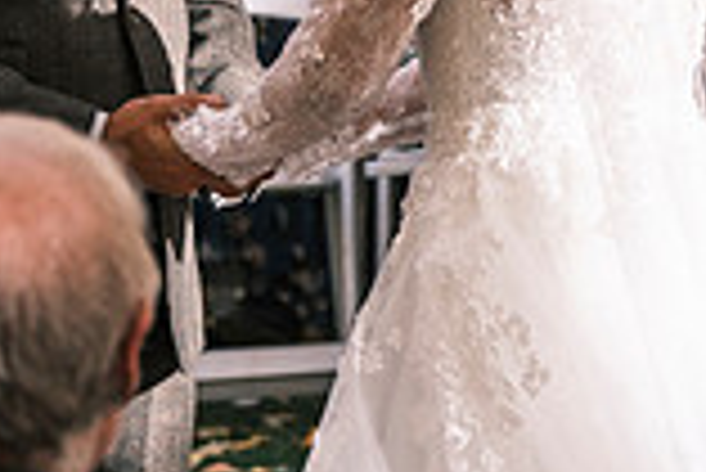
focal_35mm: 422
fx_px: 8283
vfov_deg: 3.2
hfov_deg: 4.9
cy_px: -476
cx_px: 63
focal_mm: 98.2
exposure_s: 1/500
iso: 400
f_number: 4.5
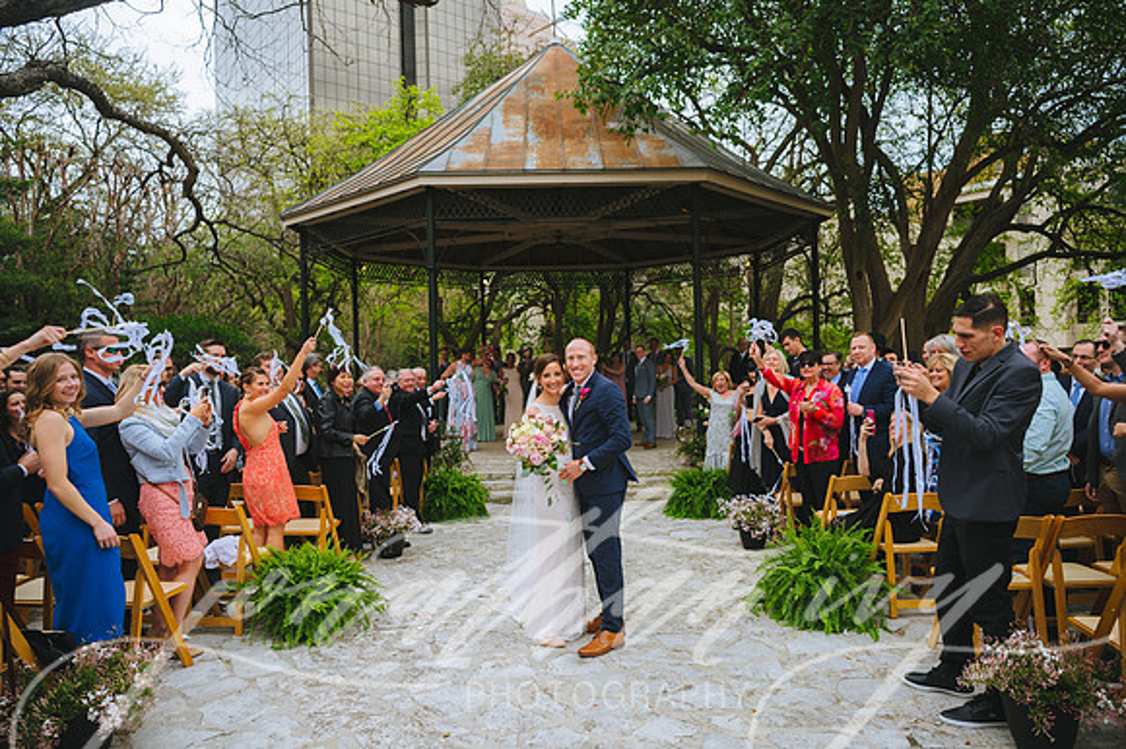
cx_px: 563
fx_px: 750
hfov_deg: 73.8
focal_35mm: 24
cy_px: 374
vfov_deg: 53.1
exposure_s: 1/2000
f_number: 2.8
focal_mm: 24
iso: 400
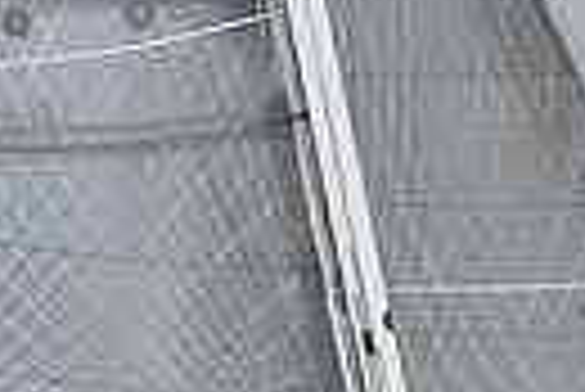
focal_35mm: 313
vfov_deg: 4.3
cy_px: 764
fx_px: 5092
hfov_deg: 6.6
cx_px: 292
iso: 250
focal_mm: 70
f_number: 8
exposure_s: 1/800
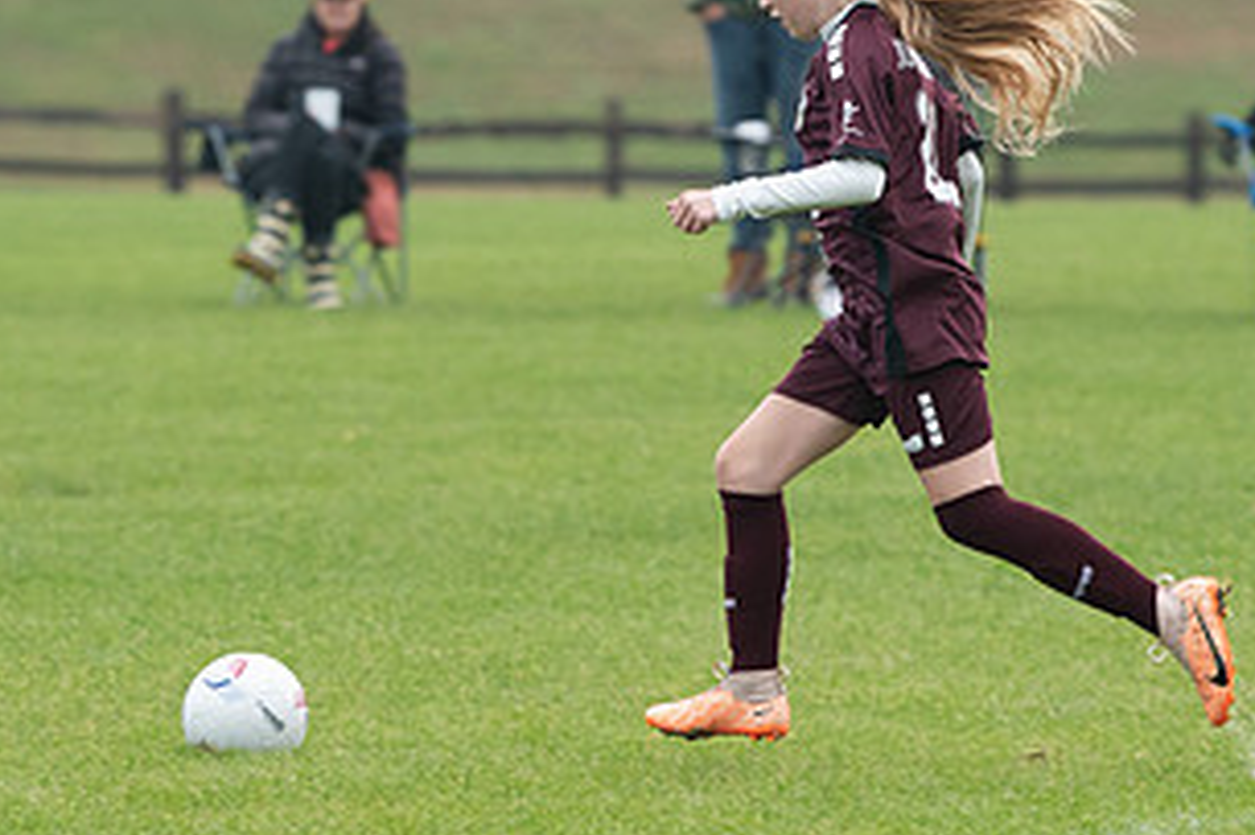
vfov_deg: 2.6
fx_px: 18361
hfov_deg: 3.9
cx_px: 358
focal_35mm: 527
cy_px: 96
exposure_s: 1/500
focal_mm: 180
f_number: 4.5
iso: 640
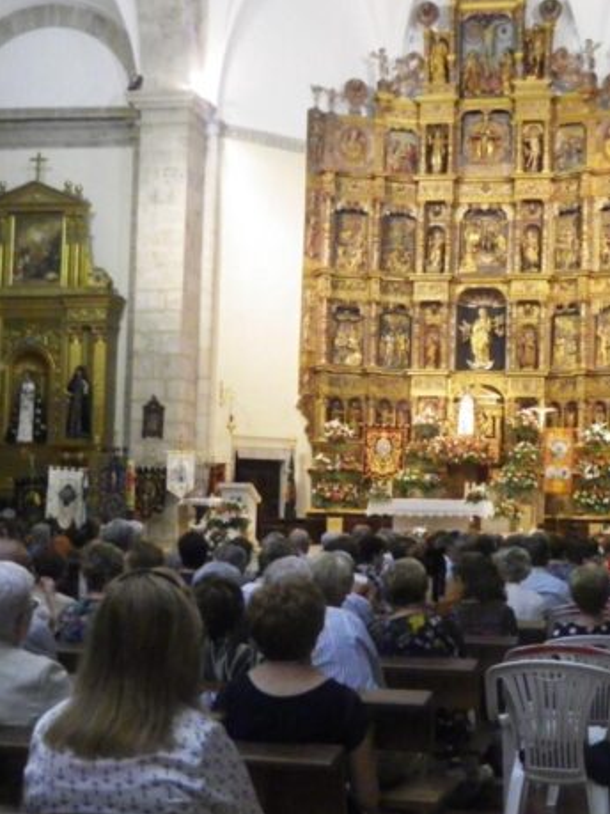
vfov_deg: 36.2
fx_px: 1246
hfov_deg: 27.1
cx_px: 466
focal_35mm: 53
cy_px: 411
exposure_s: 1/8
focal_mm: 7
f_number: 4
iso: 800
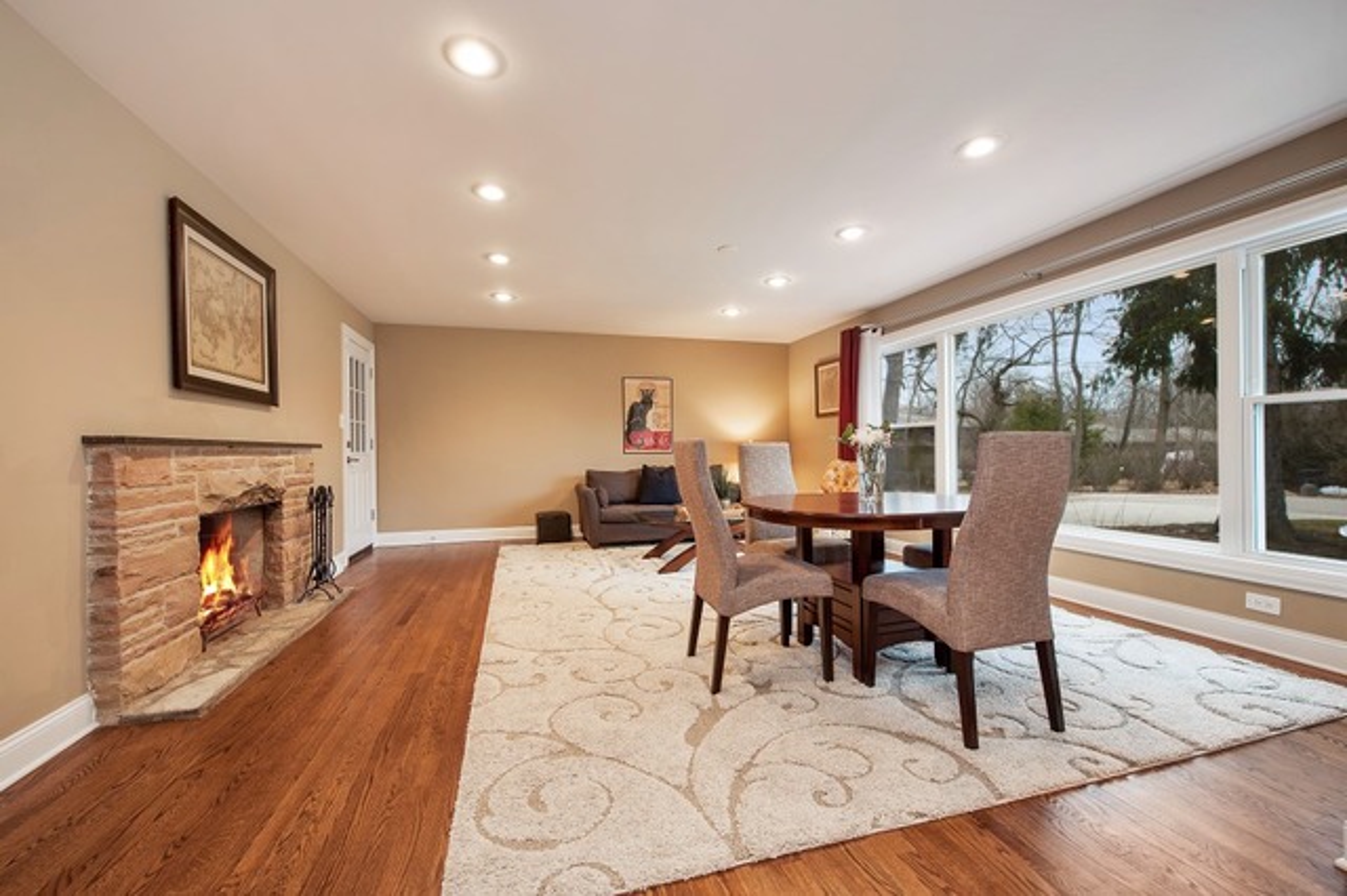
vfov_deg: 81.1
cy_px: 448
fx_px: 524
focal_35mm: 14
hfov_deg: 104.3
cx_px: 674
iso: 200
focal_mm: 14
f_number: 8
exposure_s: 1/3
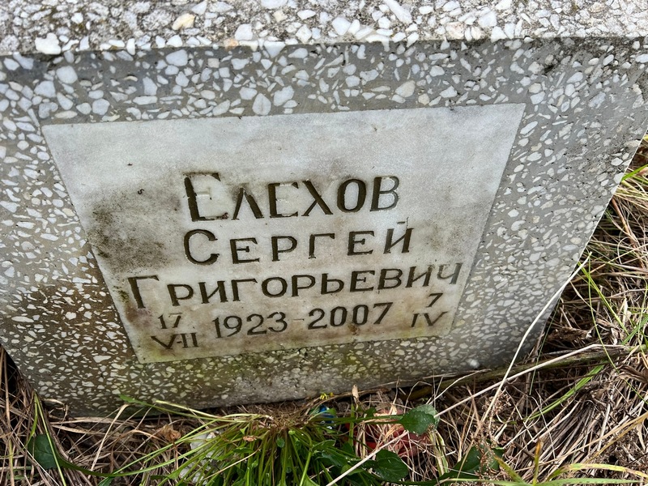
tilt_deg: -60.3
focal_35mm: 26
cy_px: 243
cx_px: 324
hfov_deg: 67.3
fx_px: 487
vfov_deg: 53.1
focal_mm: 5.7
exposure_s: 1/639
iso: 50
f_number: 1.5
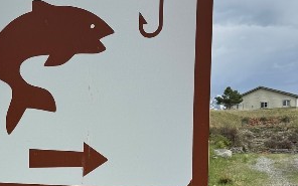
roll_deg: -0.7
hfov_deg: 30.4
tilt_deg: -2.5
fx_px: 536
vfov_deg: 19.3
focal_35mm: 66
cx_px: 64
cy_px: 176
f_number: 1.78
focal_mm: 6.76
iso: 80
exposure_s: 1/3096
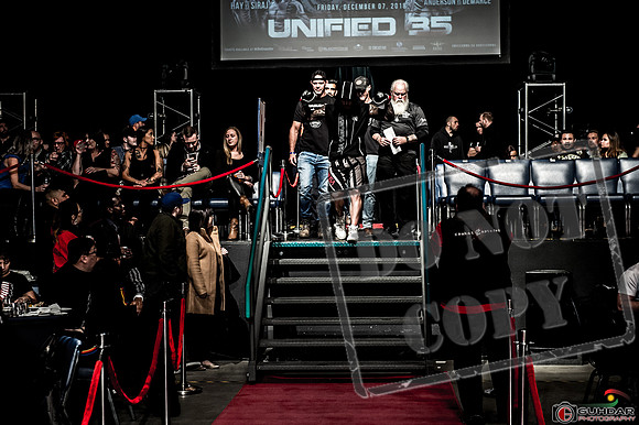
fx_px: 1354
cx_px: 303
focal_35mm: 76
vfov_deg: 17.8
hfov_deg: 26.5
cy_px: 214
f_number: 4.5
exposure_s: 1/160
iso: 1600
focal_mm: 70
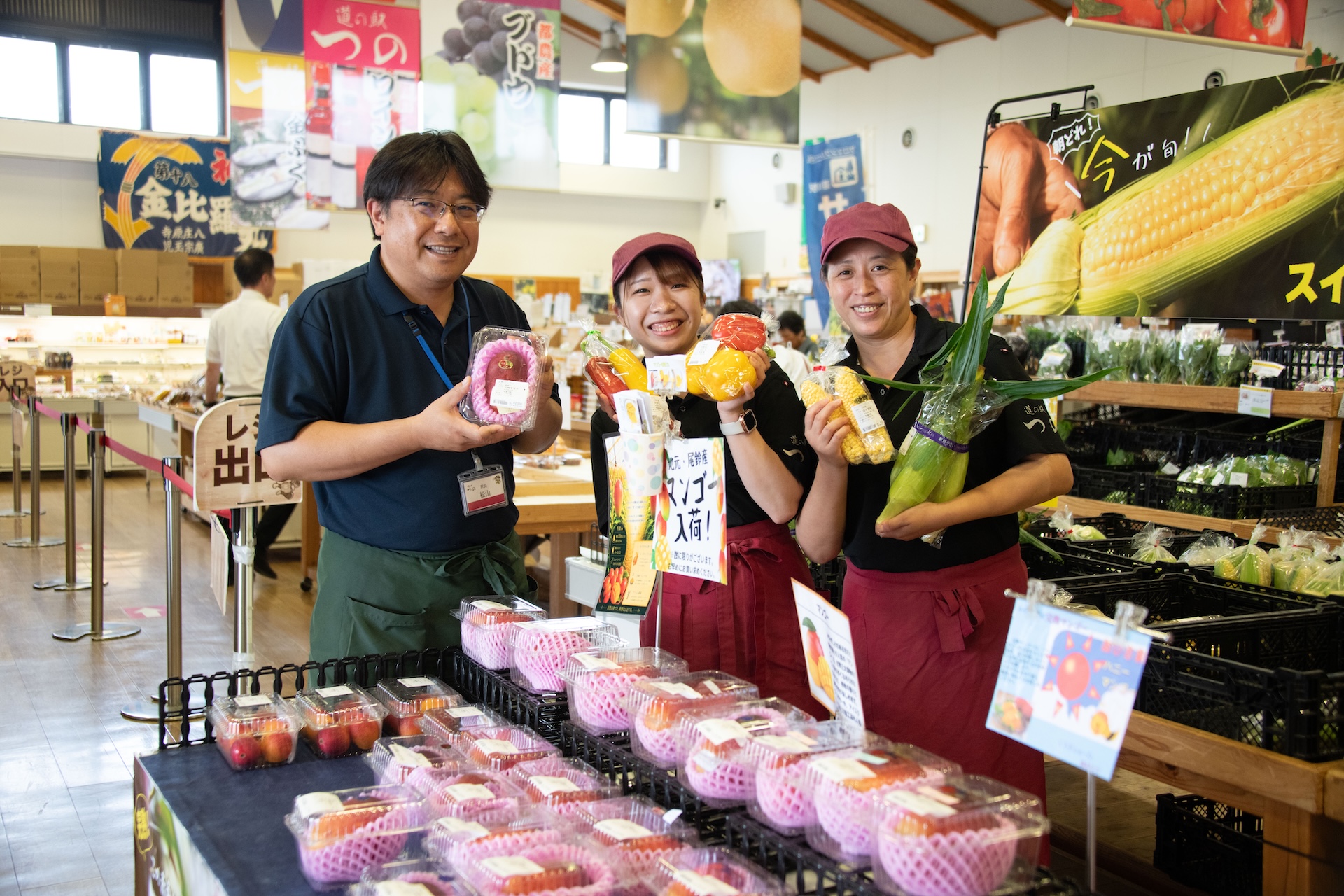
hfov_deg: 48.5
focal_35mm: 40
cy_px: 448
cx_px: 672
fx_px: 1493
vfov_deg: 33.4
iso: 1000
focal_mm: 40
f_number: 4.5
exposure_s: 1/160
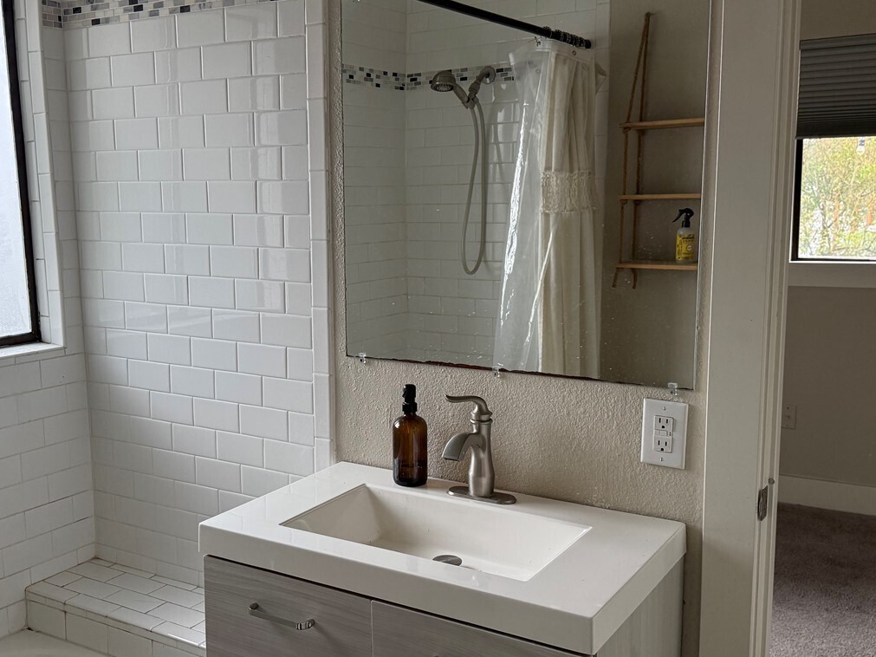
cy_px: 349
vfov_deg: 37.7
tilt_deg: -8.4
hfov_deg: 48.8
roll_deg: +0.7
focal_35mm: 38
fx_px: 962
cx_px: 367
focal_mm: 6.76
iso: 200
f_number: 1.78
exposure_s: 1/172
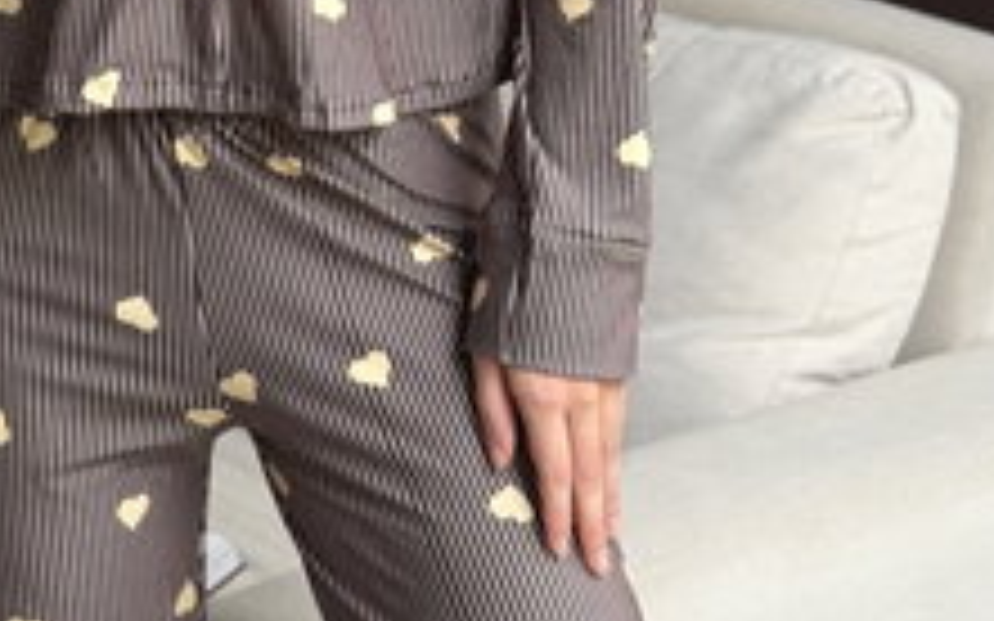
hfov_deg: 16.9
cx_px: 261
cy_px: -376
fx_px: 3331
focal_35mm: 123
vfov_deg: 10.2
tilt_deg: -8.1
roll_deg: -1.9
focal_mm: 6.76
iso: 125
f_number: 1.78
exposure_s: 1/60
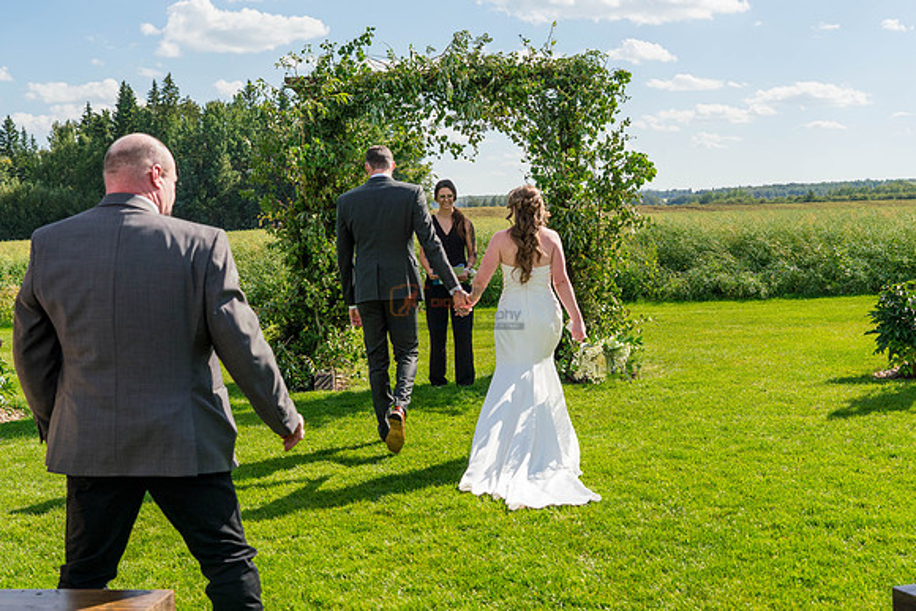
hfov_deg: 41.2
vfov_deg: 28.1
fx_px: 1220
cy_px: 254
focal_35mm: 48
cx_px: 463
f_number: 4.5
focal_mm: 35
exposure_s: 1/2500
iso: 400
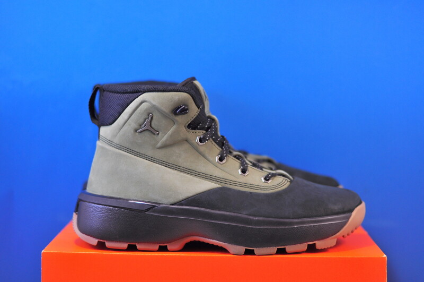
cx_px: 212
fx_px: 882
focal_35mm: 75
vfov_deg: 18.1
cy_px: 141
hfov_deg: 27.0
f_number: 2
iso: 250
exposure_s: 1/320
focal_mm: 50
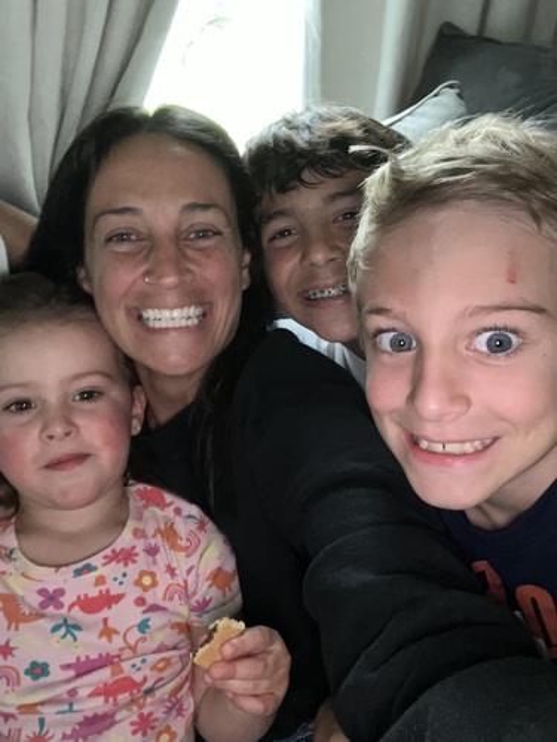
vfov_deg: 60.0
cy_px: 371
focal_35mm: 30
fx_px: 644
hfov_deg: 46.8
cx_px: 278
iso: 400
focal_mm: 2.71
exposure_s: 1/18
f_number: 2.2
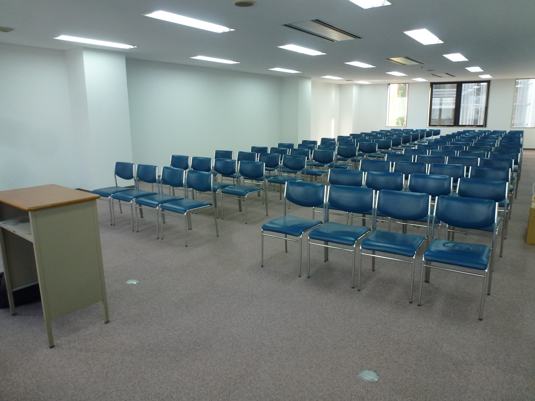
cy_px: 200
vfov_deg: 56.8
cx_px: 268
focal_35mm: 24
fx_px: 371
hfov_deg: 71.6
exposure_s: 1/60
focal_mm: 4.3
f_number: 3.3
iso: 250
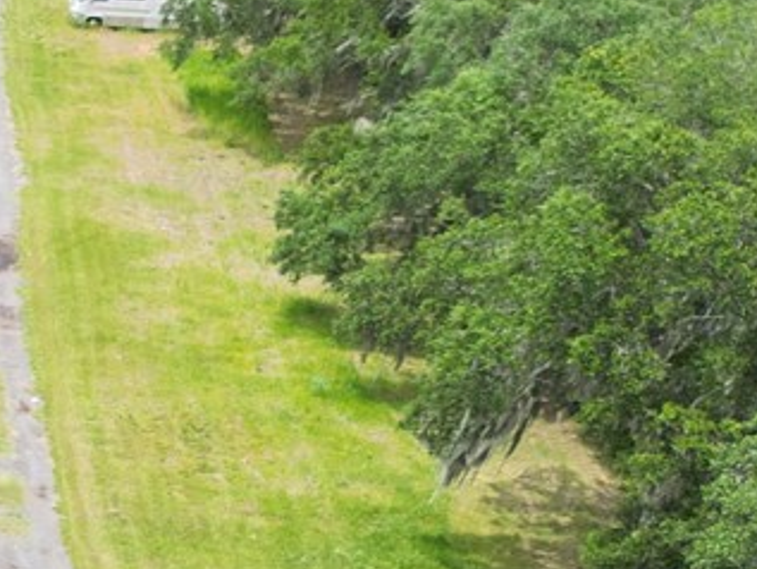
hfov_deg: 13.1
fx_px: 2647
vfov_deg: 12.0
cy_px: 708
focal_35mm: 121
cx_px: -941
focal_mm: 6.72
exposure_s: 1/1500
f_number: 1.7
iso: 100
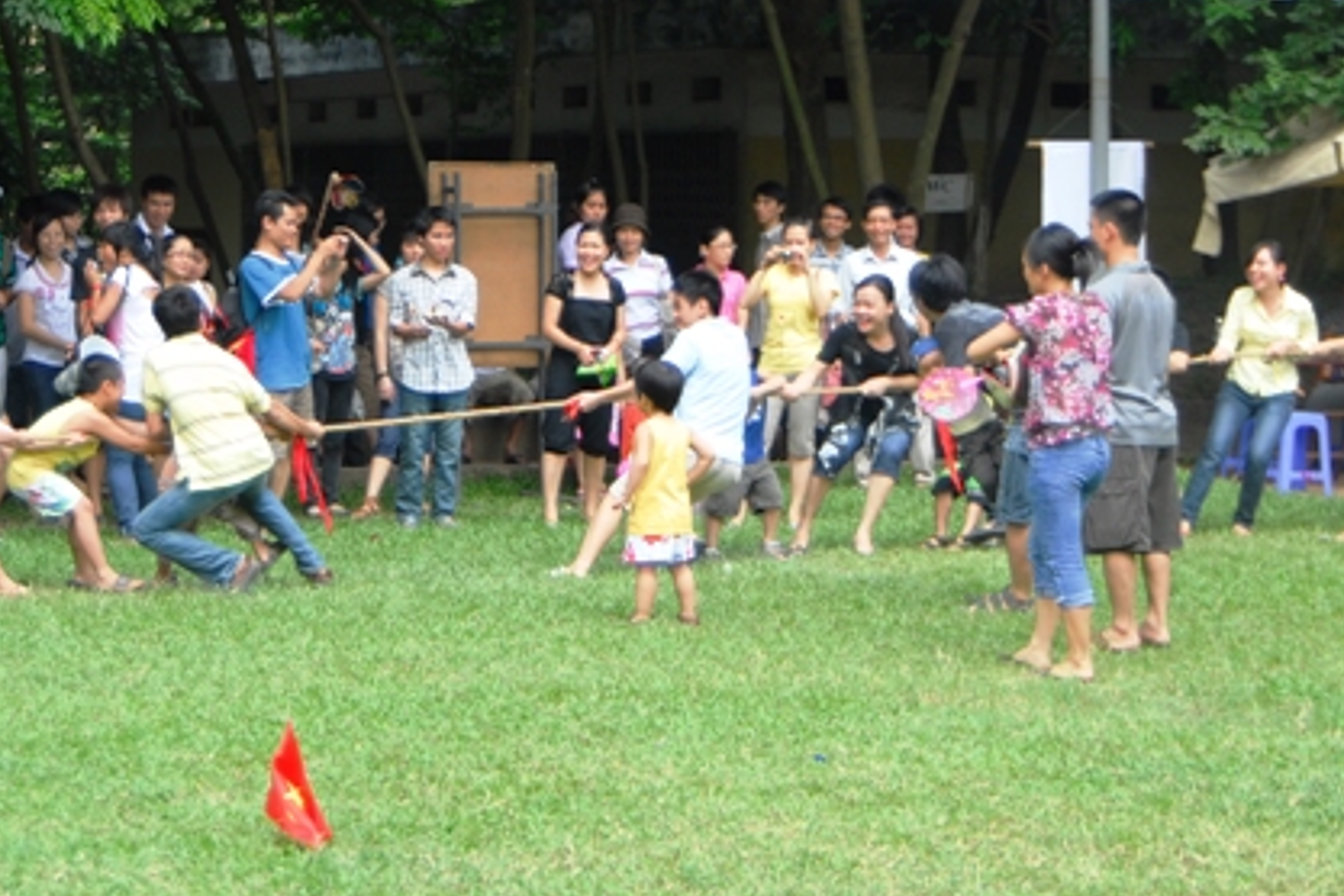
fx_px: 5338
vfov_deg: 9.6
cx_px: 422
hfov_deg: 14.3
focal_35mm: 143
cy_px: 309
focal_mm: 62
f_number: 6.3
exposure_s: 1/200
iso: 160
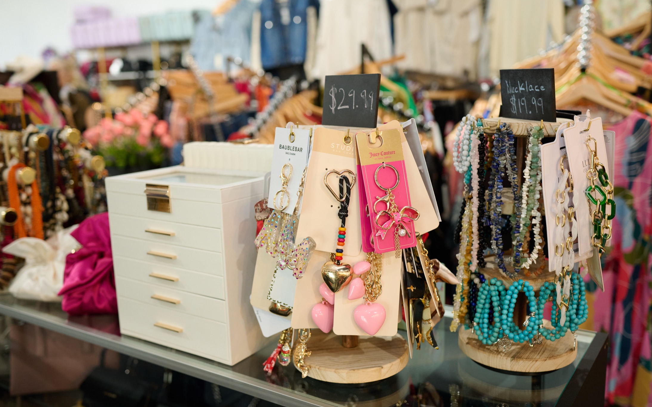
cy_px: 216
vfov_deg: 35.3
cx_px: 324
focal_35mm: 36
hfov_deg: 54.0
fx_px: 640
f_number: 2.8
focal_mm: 35
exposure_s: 1/100
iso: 800
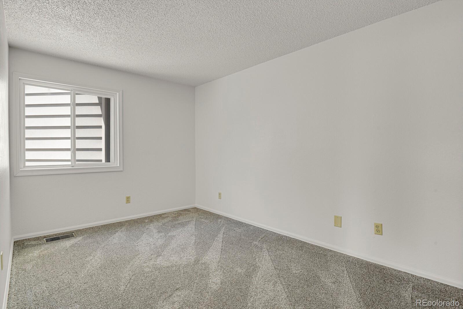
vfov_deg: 70.4
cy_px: 154
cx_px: 232
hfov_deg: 93.3
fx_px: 219
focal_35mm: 17
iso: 250
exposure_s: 1
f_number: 8
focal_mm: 17
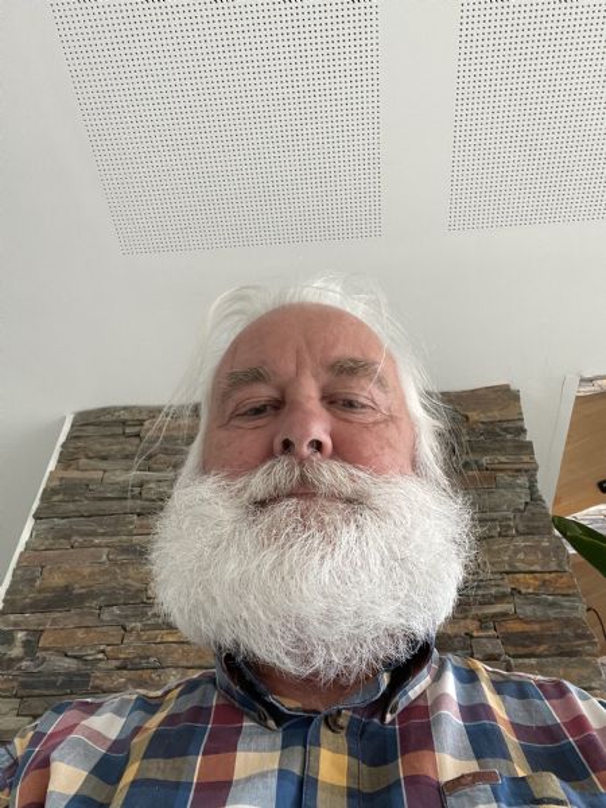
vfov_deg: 60.0
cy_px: 404
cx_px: 303
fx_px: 700
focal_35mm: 30
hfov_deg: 46.8
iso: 125
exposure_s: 1/60
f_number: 2.2
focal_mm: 2.71
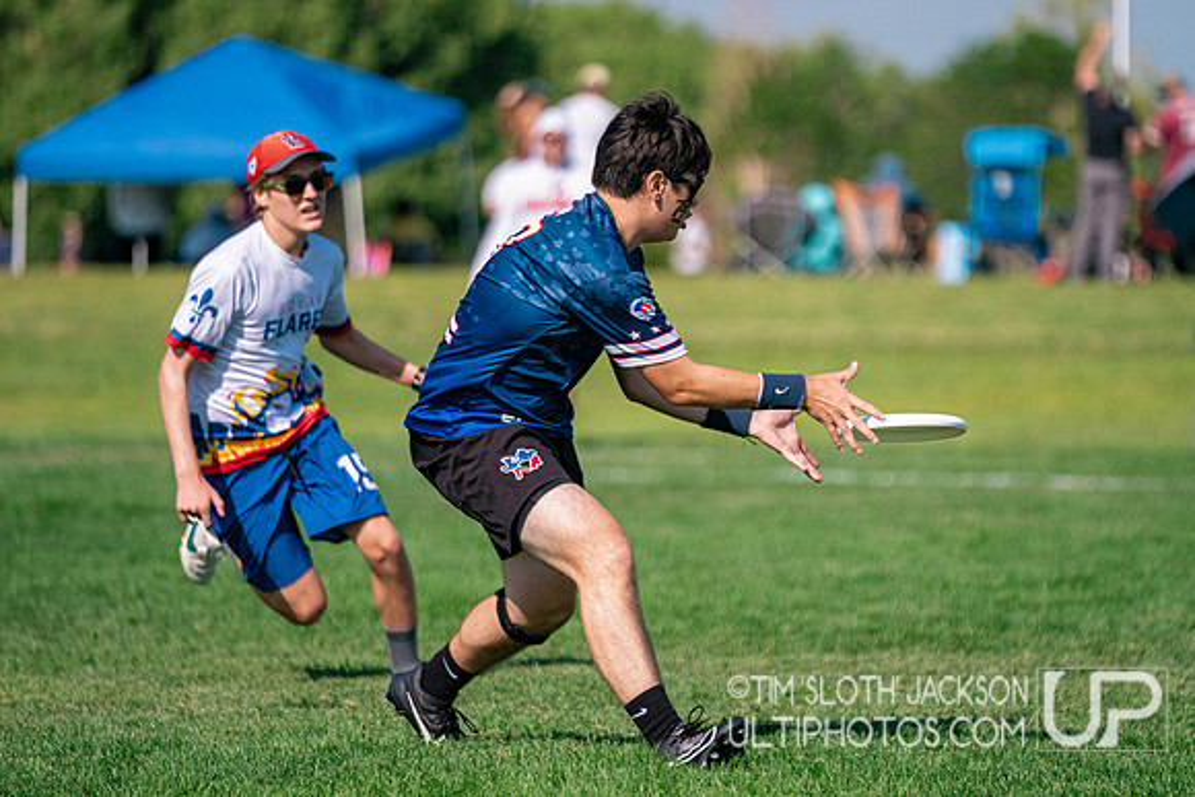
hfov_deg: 8.1
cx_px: 693
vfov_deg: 5.4
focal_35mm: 254
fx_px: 8425
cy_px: 393
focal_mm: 200
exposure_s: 1/32000
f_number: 2.8
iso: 1000
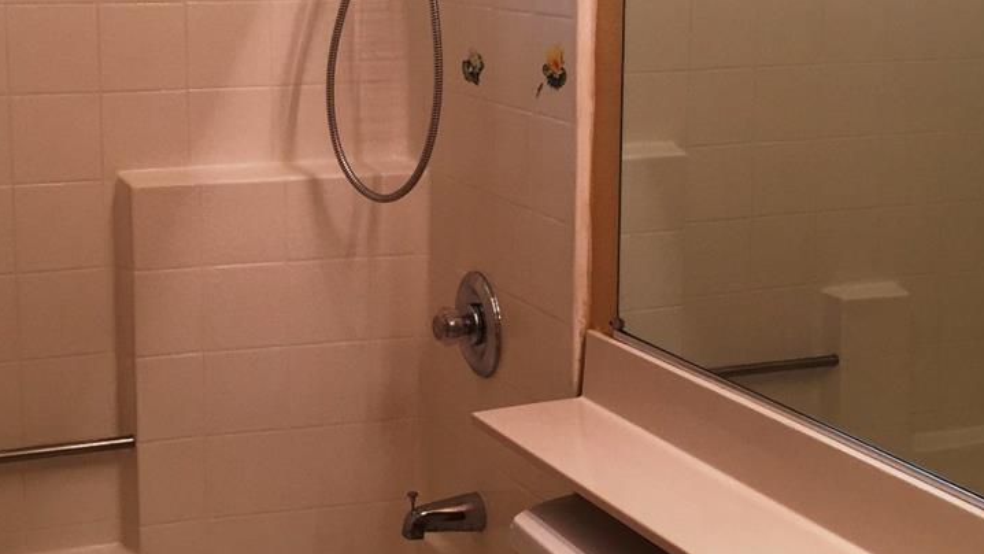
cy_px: 219
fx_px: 1722
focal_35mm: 66
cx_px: 430
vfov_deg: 18.2
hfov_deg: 31.9
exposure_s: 1/60
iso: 40
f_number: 2.2
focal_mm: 4.15
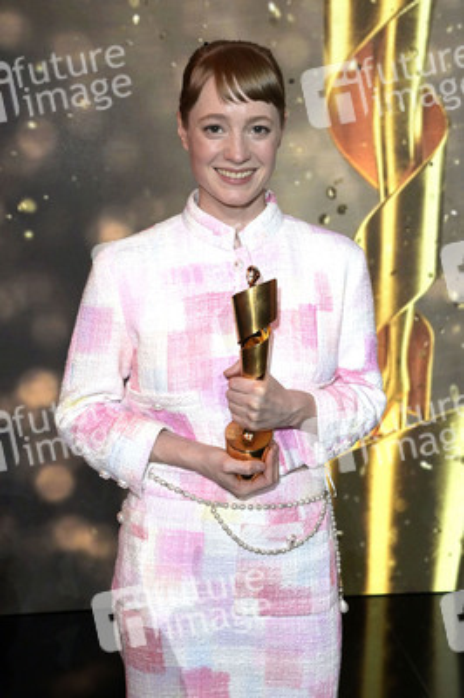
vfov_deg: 46.4
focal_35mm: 42
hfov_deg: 31.8
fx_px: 813
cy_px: 349
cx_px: 232
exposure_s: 1/125
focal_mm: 42
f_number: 5
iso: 2000
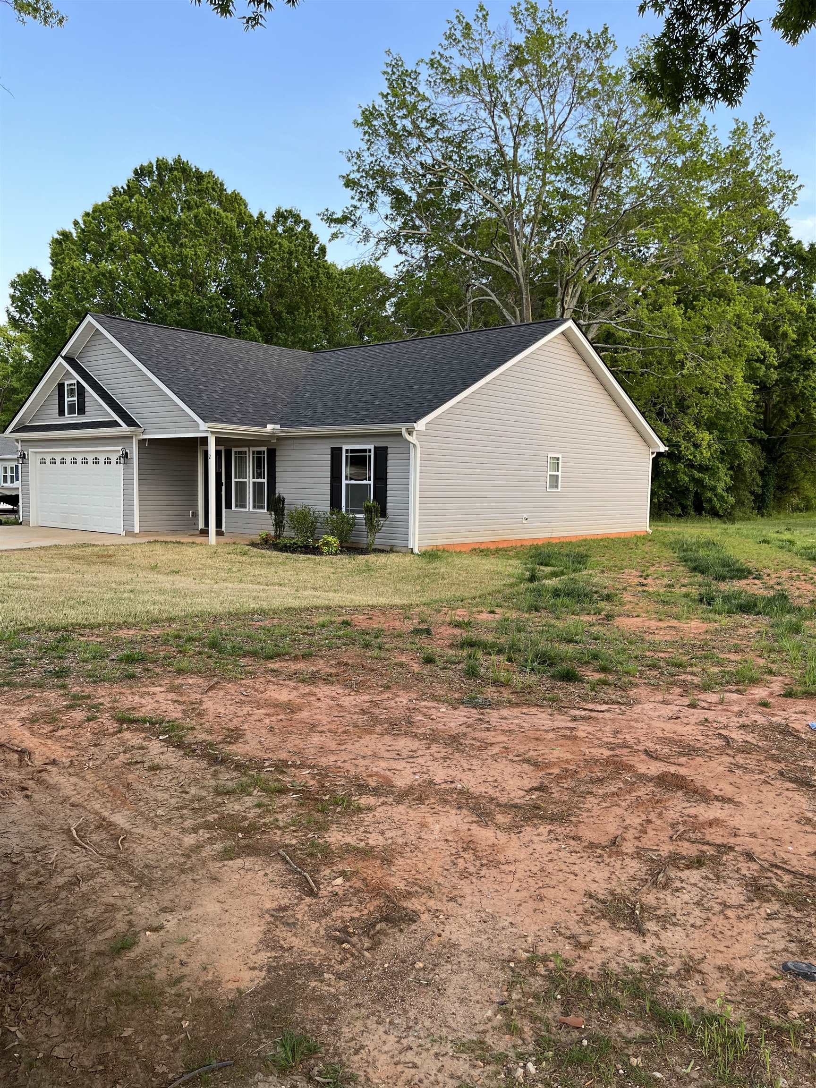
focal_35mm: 26
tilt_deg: -5.3
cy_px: 544
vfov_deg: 67.3
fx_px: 817
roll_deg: -0.7
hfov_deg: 53.1
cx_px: 408
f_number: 1.6
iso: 50
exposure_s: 1/340
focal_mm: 5.1
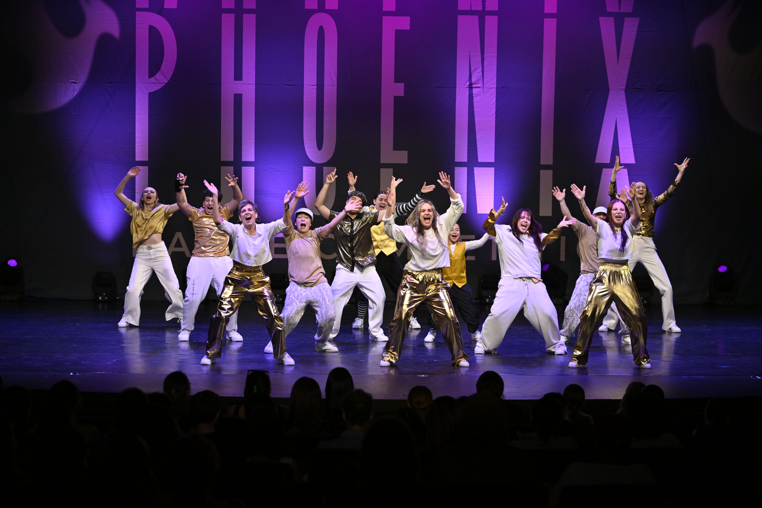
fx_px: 1799
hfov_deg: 23.9
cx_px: 381
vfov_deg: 16.1
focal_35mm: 85
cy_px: 254
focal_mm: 85
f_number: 4
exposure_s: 1/800
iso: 2000
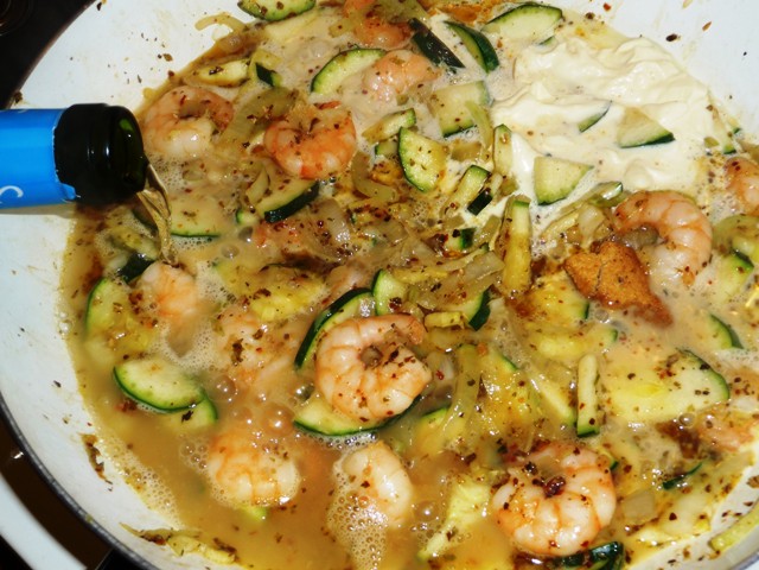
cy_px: 285
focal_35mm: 48
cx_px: 380
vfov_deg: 30.3
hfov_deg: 39.7
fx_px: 1052
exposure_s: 1/30
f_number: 4.2
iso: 100
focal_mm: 8
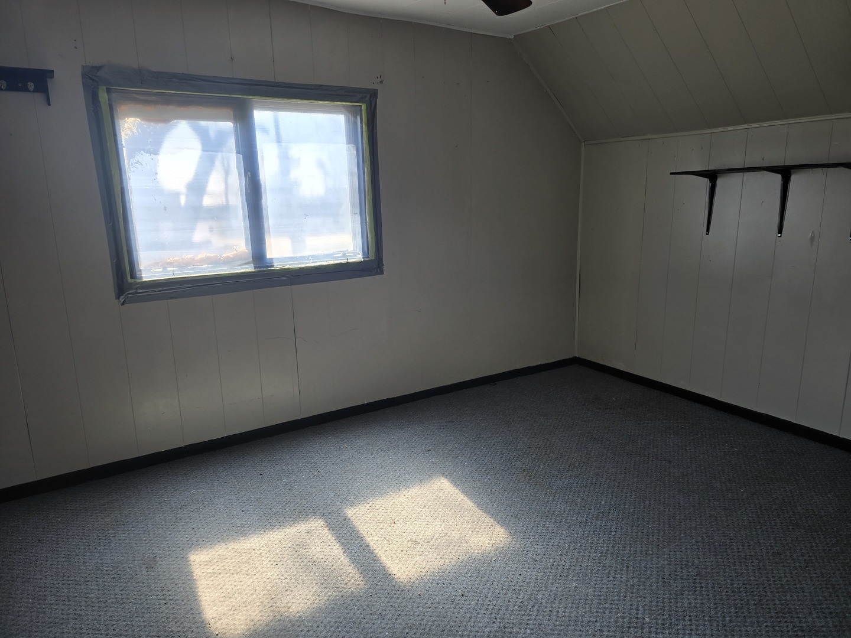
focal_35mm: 23
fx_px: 565
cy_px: 319
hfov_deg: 73.9
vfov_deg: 58.9
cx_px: 426
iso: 25
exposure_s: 1/180
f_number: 1.7
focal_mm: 6.3
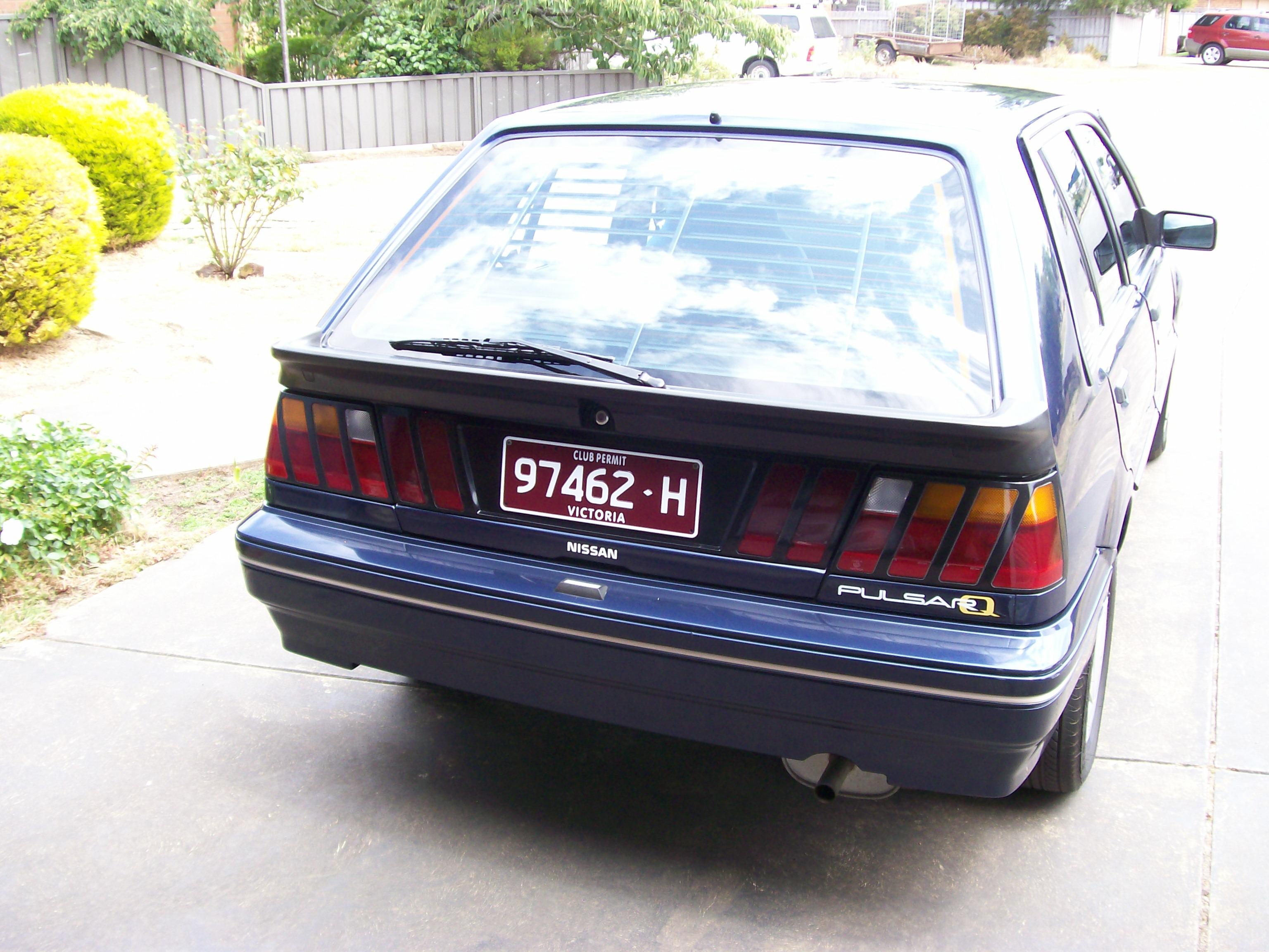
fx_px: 1320
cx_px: 634
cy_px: 476
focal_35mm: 36
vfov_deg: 39.7
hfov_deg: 51.4
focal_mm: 6
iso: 80
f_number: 2.7
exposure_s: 1/158
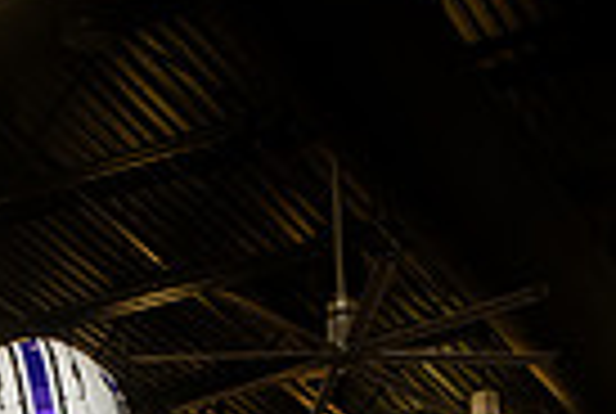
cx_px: 72
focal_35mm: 118
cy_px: 945
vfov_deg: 10.3
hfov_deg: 17.1
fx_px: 2023
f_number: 5.6
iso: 500
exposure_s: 1/250
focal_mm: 36
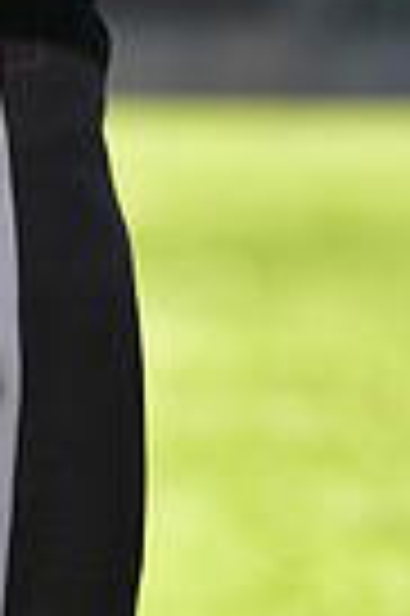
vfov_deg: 2.4
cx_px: -137
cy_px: -306
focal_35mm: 847
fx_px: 14505
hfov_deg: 1.6
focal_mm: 200
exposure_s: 1/200
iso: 80
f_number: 5
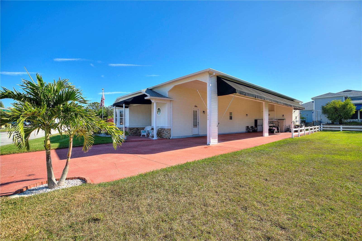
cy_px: 120
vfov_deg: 77.3
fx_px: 151
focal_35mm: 15
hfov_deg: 100.4
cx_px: 181
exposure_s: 1/320
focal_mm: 10
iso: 100
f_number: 4.5
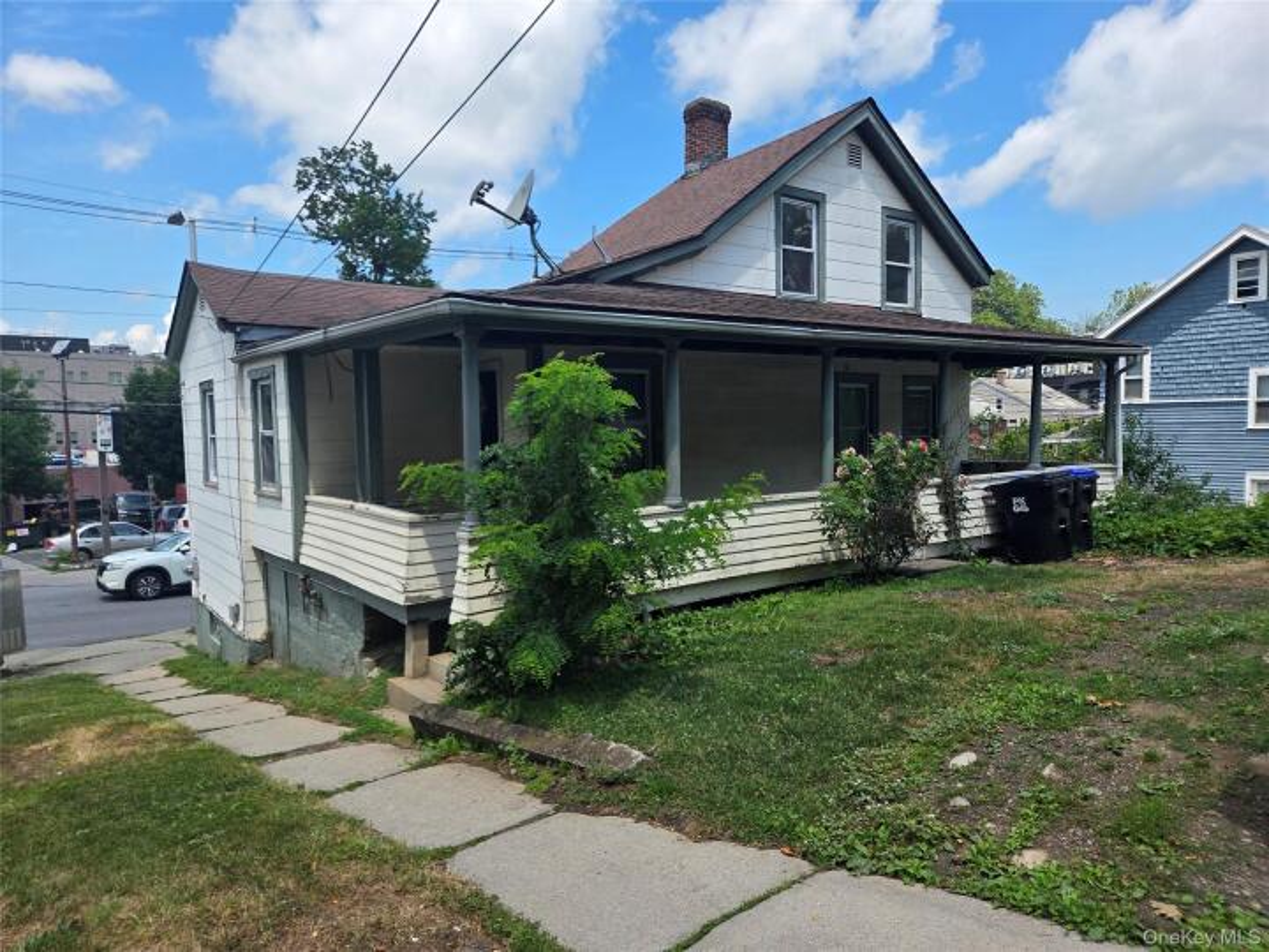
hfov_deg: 73.9
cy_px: 476
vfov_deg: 58.9
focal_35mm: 23
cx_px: 634
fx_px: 843
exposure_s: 1/3309
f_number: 1.8
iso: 80
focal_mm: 5.4
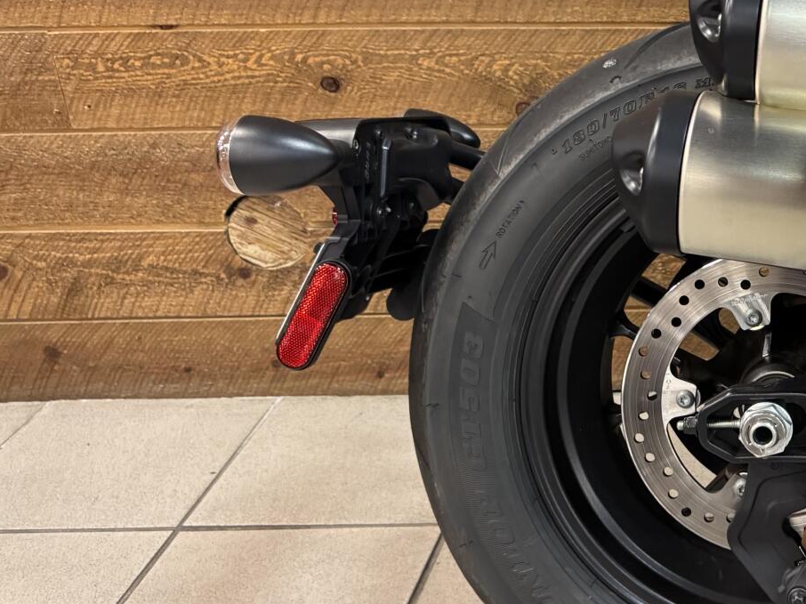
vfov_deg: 27.4
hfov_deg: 32.4
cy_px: 238
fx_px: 1234
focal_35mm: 53
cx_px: 858
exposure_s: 1/60
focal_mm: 6.76
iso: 500
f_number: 1.78
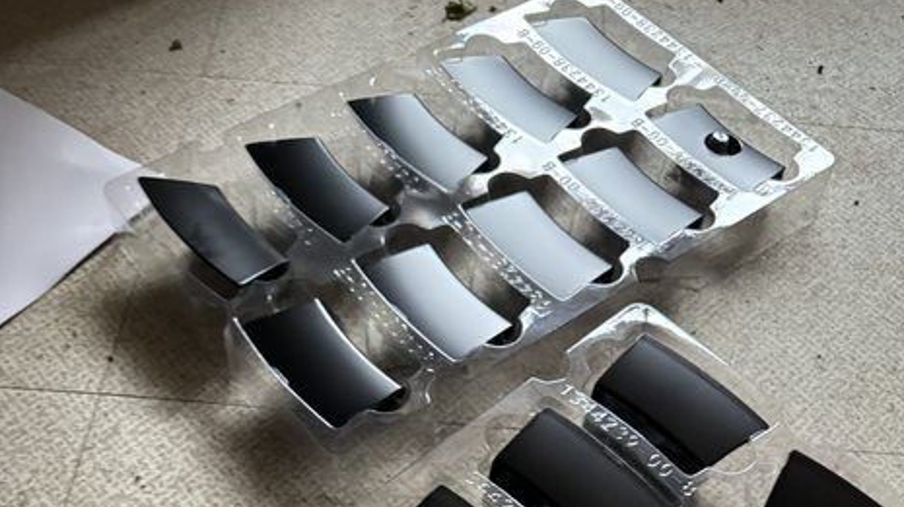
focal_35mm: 36
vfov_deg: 29.0
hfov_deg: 55.3
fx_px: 862
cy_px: 583
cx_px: 463
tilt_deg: -63.3
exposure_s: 1/46
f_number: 1.78
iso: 800
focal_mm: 6.86
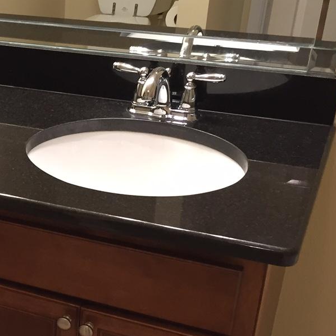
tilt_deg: -32.4
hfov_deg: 22.6
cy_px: 251
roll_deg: +3.8
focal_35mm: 70
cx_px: -72
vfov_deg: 24.4
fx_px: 769
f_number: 2.2
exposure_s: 1/30
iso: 100
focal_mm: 4.15
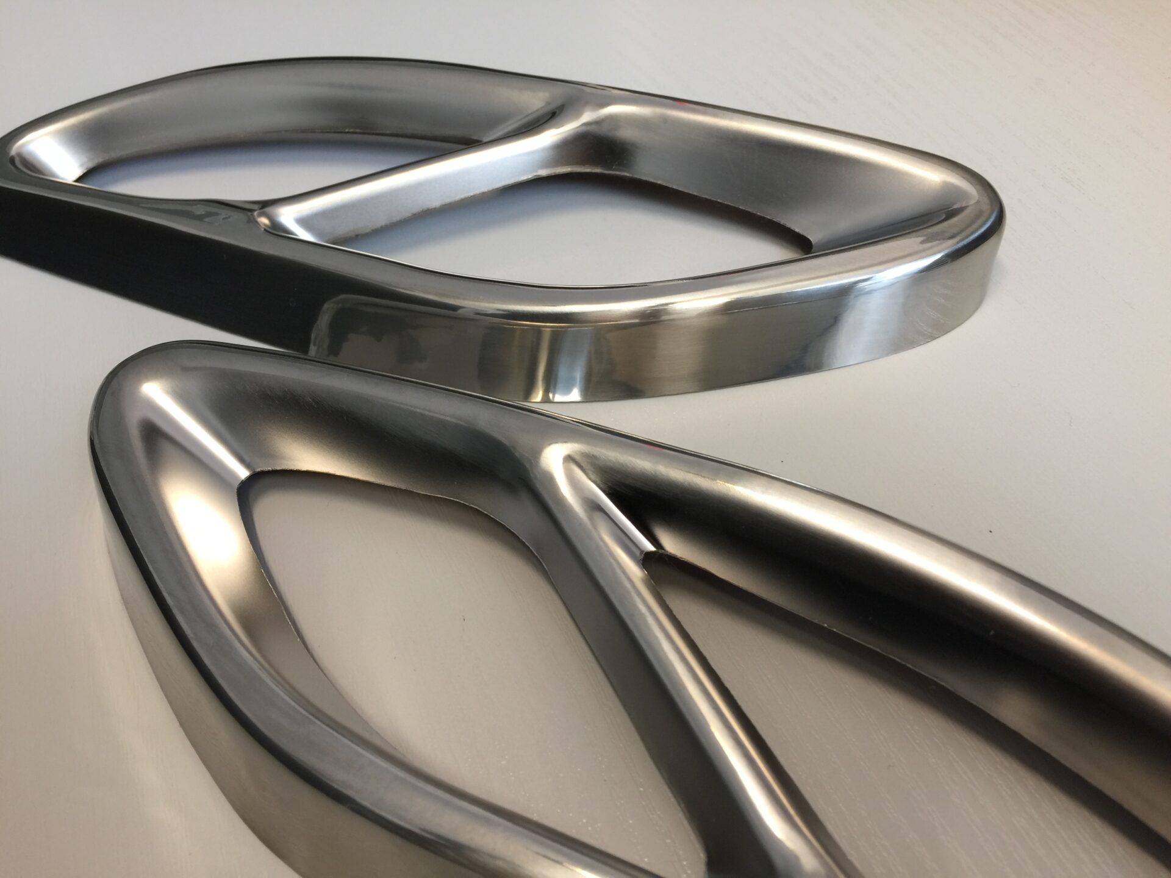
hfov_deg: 61.7
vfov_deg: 48.2
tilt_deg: -49.1
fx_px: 981
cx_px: 586
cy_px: 439
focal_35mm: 29
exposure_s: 1/33
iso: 40
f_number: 2.2
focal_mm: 4.15
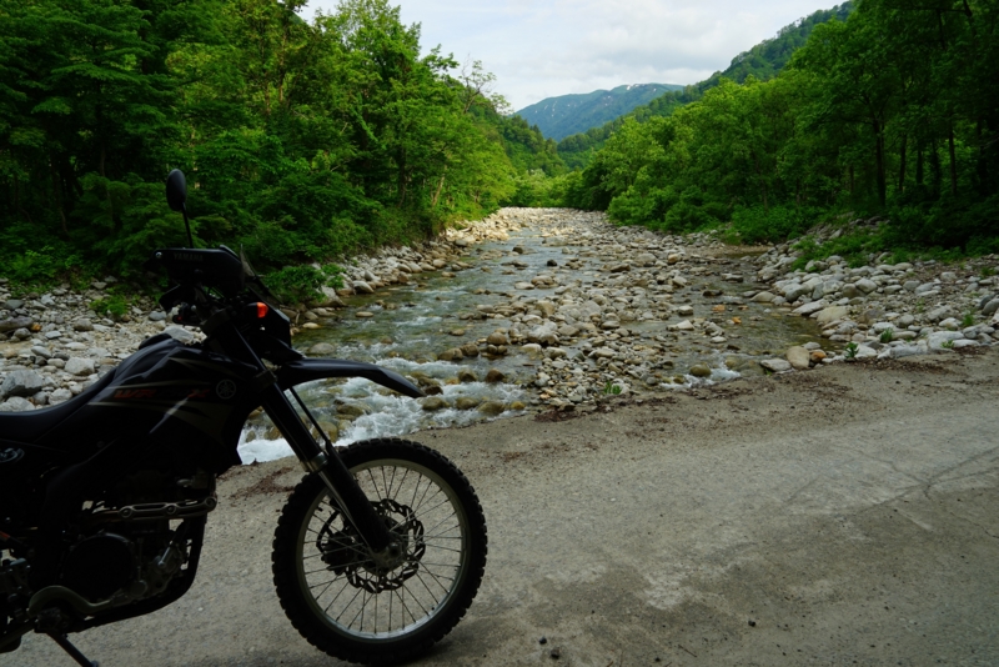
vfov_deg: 53.2
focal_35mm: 24
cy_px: 334
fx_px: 666
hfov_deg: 73.7
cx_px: 500
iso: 100
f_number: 9
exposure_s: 1/100
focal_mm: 24
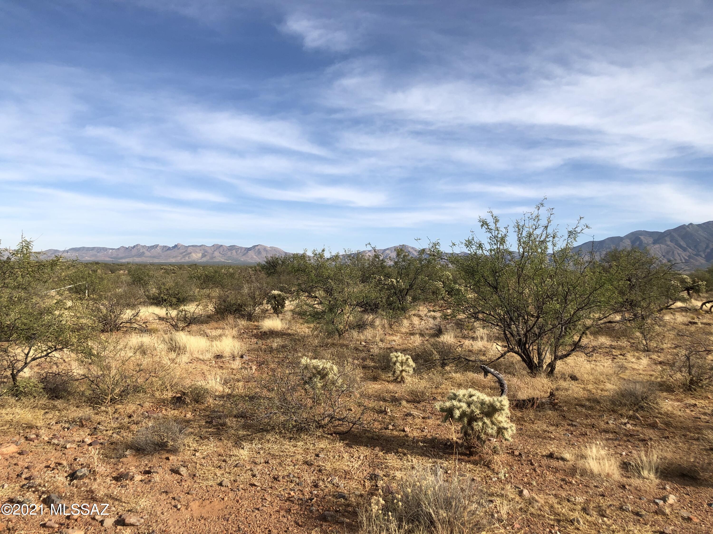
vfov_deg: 49.7
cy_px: 267
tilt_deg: +0.7
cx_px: 356
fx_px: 577
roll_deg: -2.6
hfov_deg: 63.4
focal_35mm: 28
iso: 20
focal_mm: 3.99
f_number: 1.8
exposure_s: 1/2288
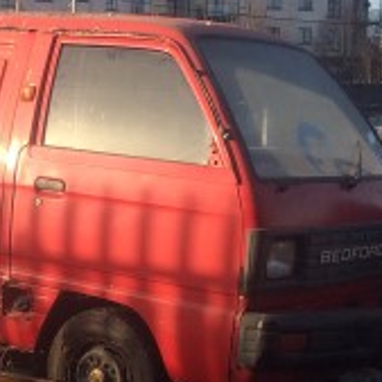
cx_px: -95
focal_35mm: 97
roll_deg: -1.2
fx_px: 1211
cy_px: 249
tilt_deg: -7.8
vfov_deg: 17.9
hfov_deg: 17.0
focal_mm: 4.15
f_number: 2.2
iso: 32
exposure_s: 1/933
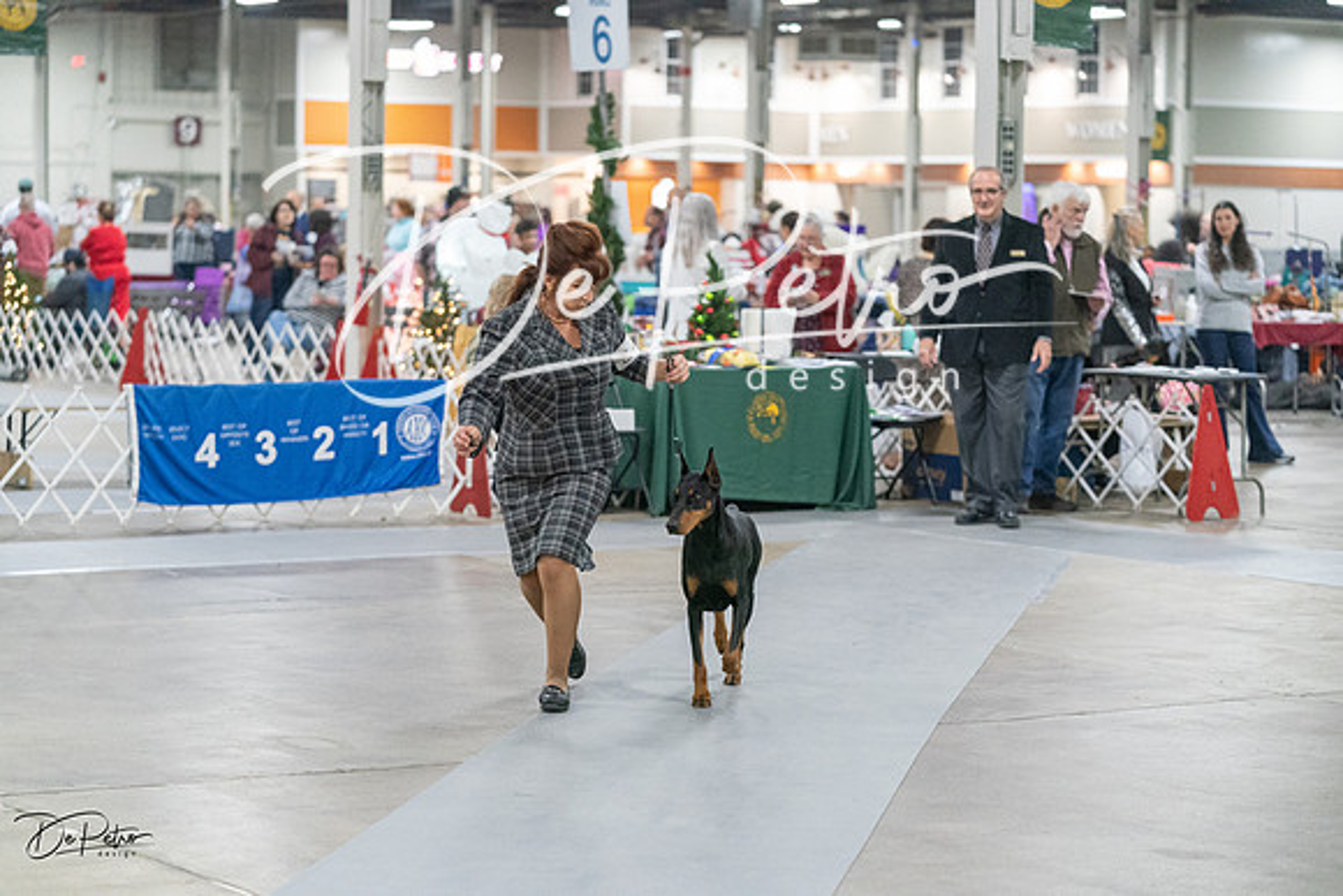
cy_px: 448
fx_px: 3545
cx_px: 672
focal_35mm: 95
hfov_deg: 21.5
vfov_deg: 14.4
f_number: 2.8
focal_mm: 95
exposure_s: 1/320
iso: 6400
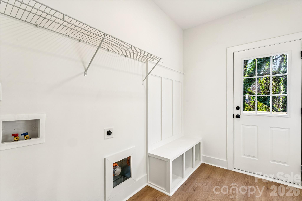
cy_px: 100
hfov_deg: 95.3
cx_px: 151
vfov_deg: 72.4
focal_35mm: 16
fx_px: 138
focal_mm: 16.4
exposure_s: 1/6
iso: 100
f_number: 11
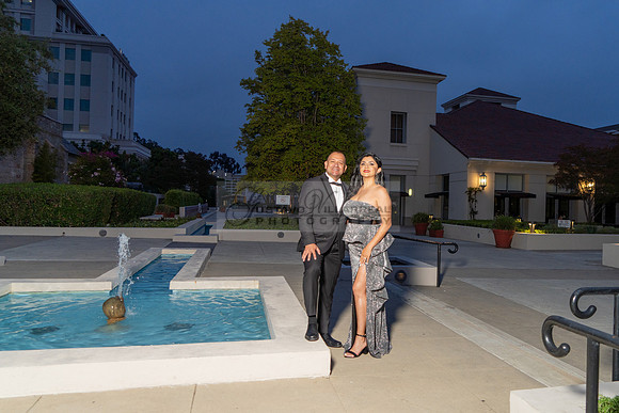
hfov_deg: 64.1
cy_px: 201
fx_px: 490
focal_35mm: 29
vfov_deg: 45.7
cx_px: 365
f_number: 4
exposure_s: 1/200
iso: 400
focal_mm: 24
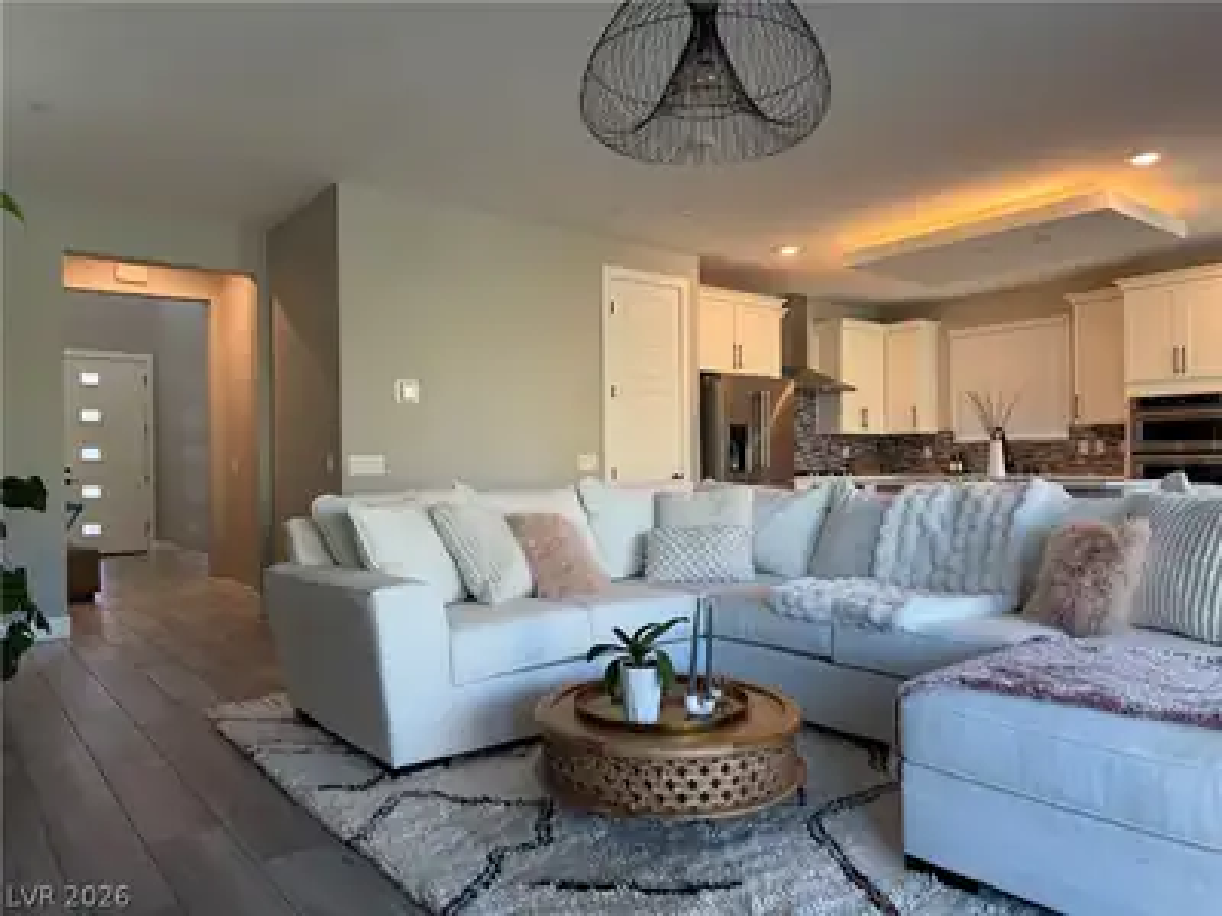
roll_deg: +0.0
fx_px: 847
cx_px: 611
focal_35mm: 24
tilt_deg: -0.1
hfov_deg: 71.6
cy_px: 458
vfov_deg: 56.8
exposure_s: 1/120
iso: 160
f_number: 1.78
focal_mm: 6.76
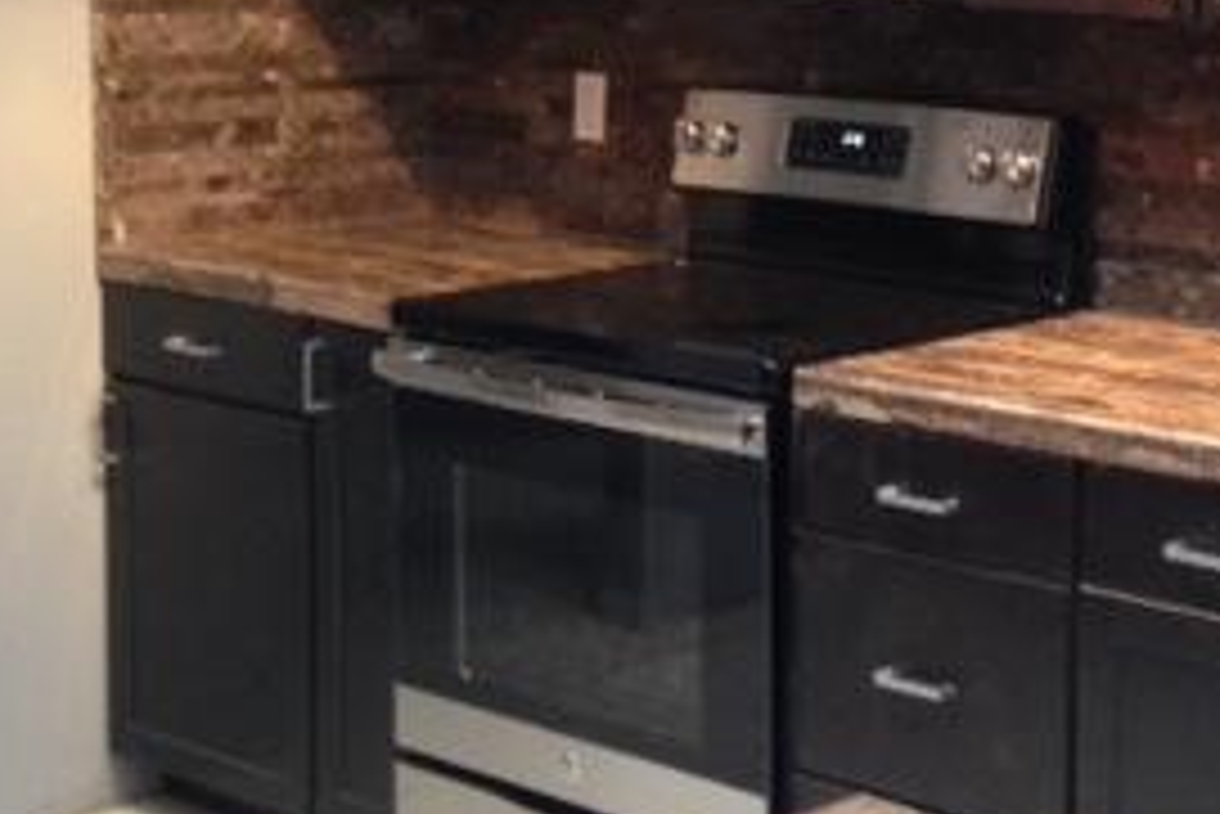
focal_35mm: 81
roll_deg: -0.4
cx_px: 1035
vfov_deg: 16.7
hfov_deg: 24.5
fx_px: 2746
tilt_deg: -5.6
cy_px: 157
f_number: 2.4
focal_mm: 4.12
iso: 125
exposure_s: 1/20
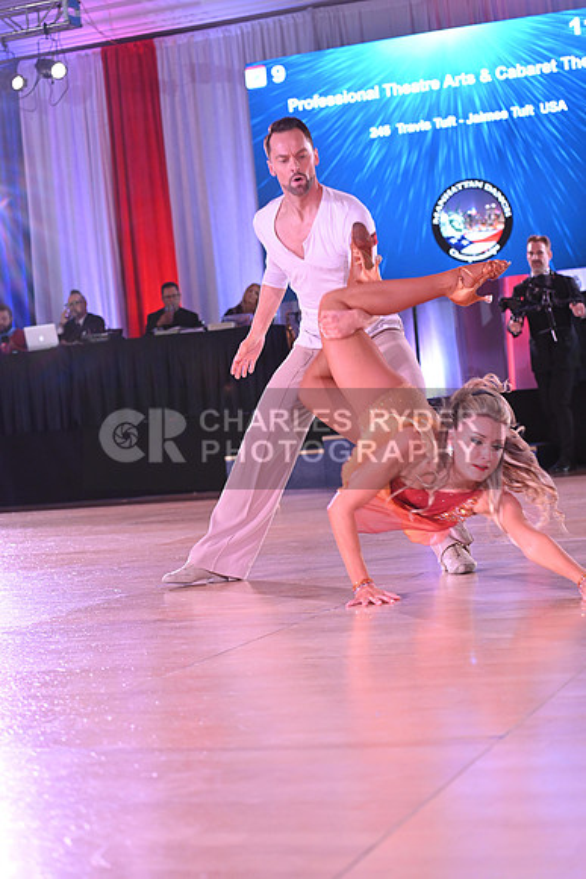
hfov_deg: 19.5
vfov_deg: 28.8
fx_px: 1708
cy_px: 440
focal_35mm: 70
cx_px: 293
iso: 1600
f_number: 4.5
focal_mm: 70
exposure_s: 1/200
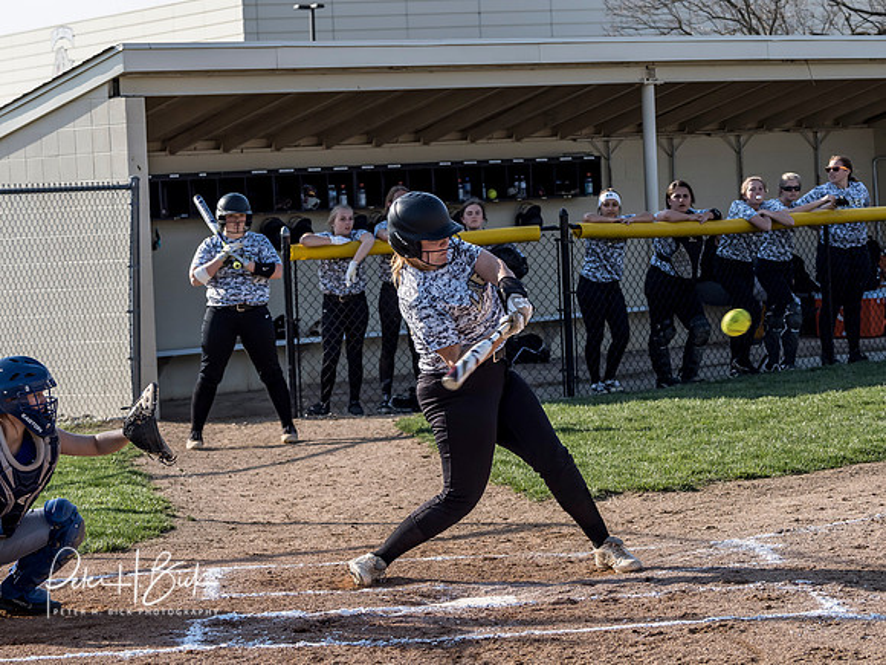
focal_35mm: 140
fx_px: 3583
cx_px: 443
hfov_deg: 14.1
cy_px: 332
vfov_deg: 10.6
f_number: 5
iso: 400
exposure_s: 1/1600
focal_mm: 70
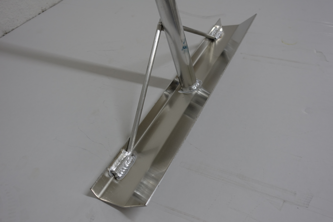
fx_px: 287
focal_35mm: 31
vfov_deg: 42.3
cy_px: 111
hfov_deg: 60.3
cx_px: 166
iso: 125
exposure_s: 1/40
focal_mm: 11.33
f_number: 2.8
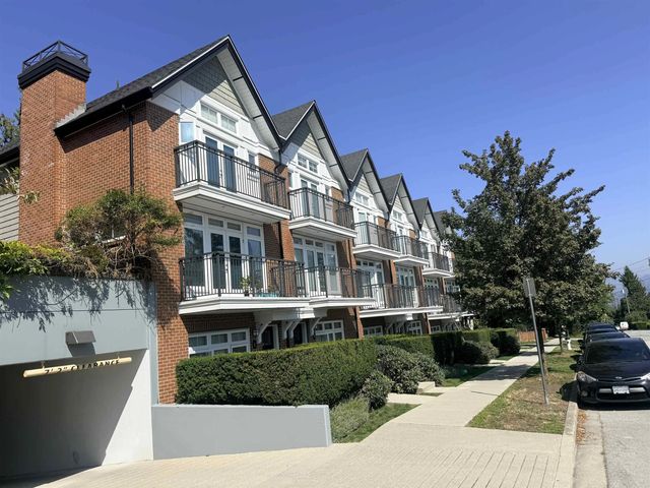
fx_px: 451
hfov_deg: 71.6
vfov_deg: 56.8
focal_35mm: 24
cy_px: 244
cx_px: 325
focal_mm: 6.76
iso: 80
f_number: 1.78
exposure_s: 1/5714
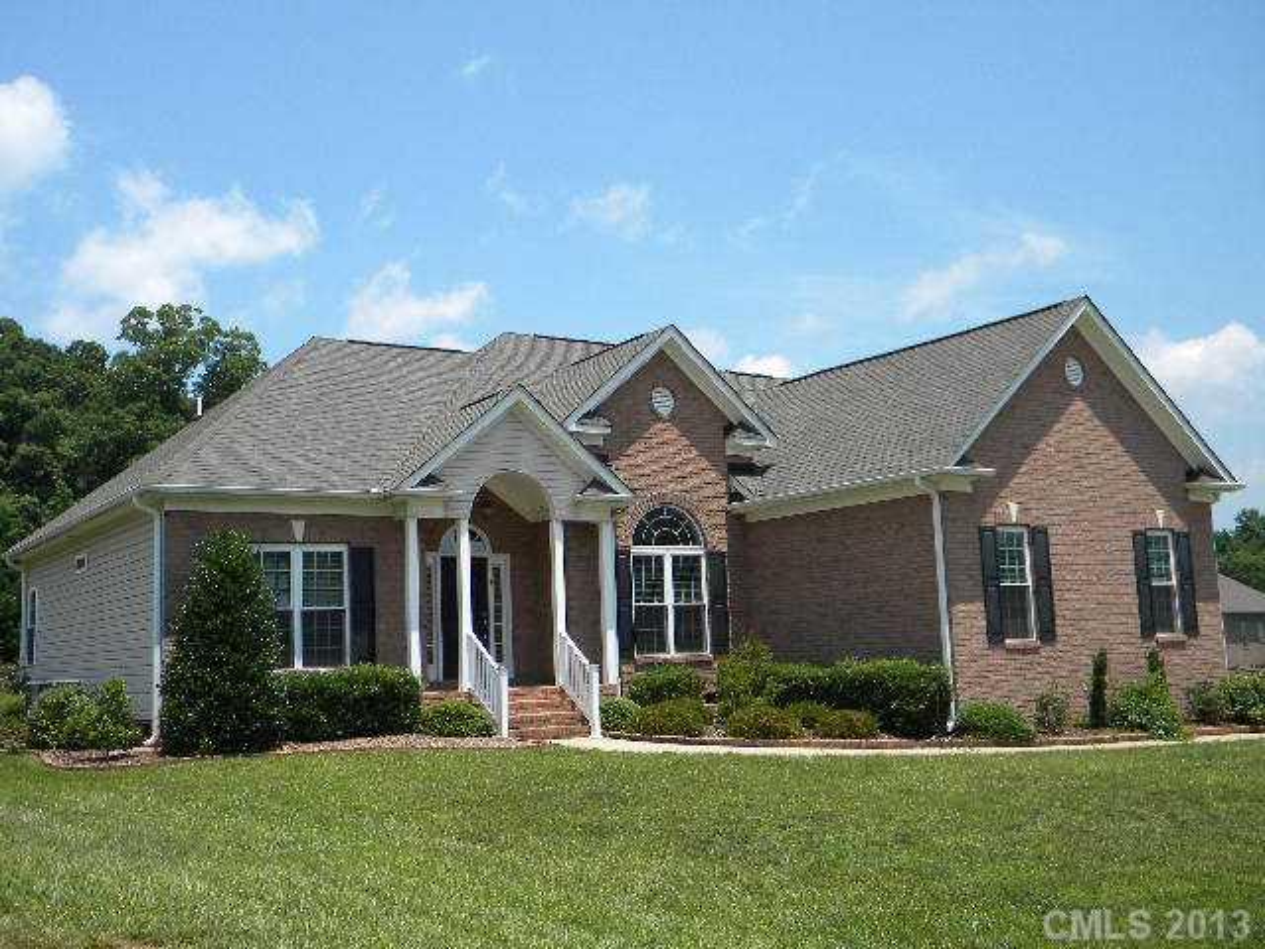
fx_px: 1316
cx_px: 632
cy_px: 474
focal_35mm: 36
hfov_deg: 51.4
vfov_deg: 39.7
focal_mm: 6.4
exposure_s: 1/212
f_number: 7.4
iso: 80
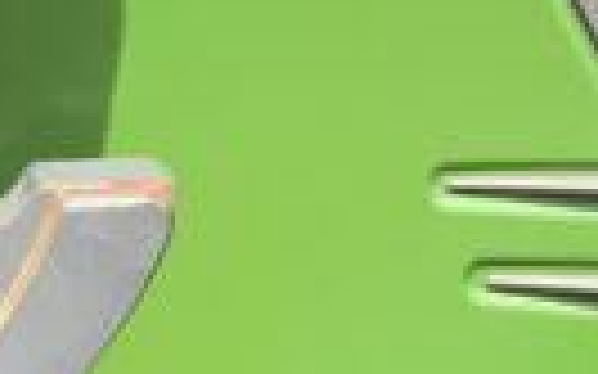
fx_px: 3845
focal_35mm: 236
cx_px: 27
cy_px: 131
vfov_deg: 5.6
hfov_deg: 8.9
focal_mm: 3
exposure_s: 1/657
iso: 16
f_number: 1.8
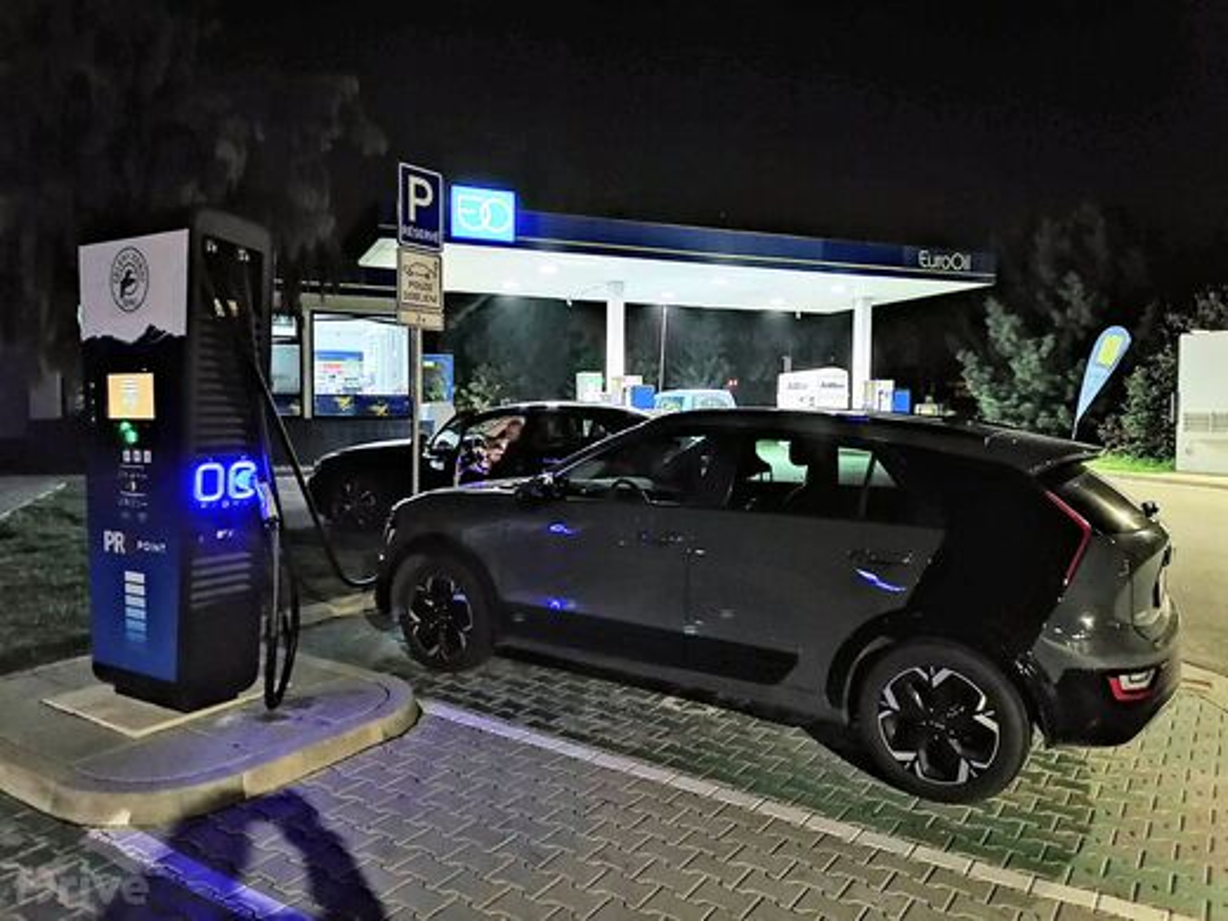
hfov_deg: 65.3
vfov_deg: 51.4
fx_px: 958
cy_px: 460
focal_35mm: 27
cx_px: 614
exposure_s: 1/1.67
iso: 1000
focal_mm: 5.3
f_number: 1.8
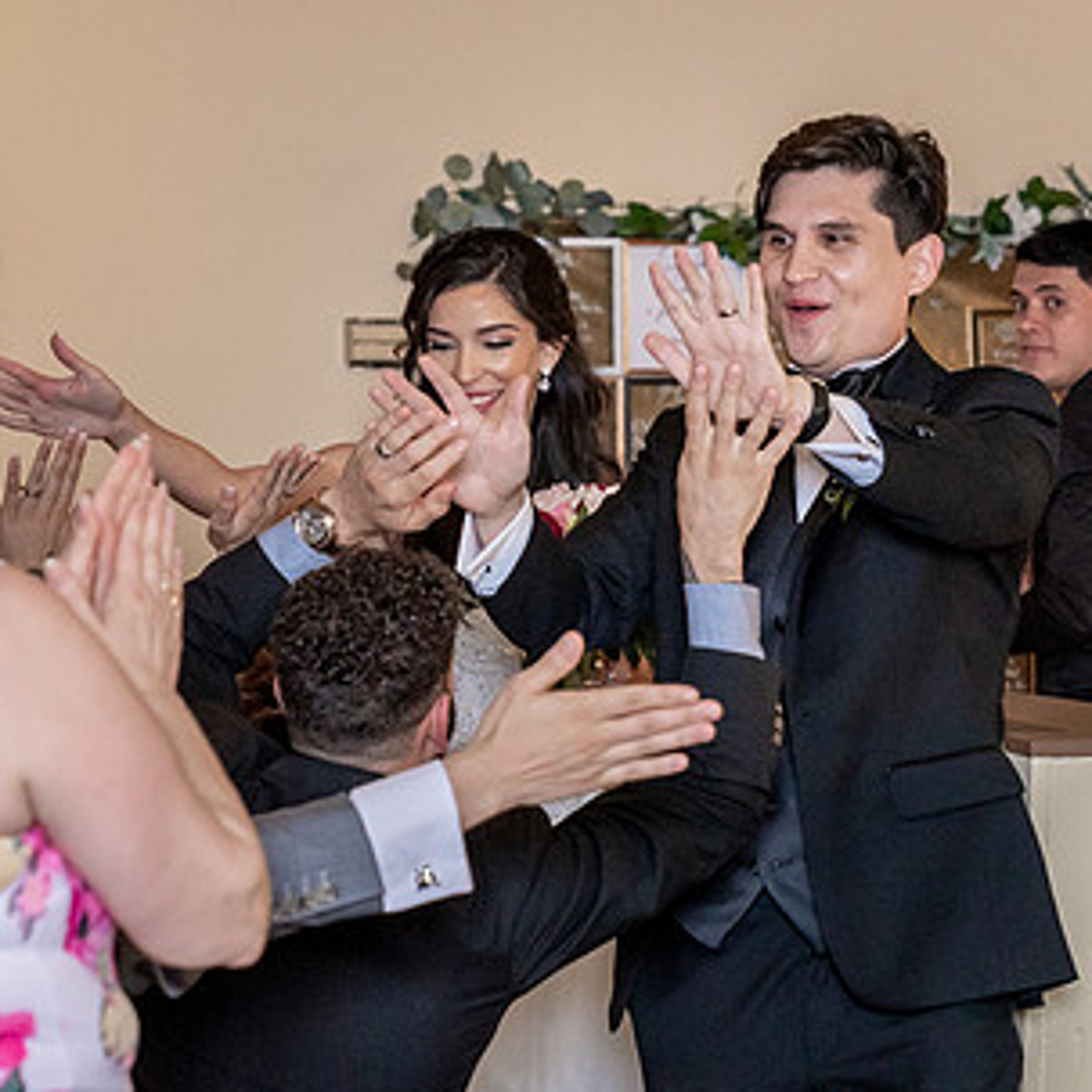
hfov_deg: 11.8
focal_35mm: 147
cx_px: 844
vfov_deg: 11.9
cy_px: 704
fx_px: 5246
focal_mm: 70
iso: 2000
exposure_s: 1/200
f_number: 4
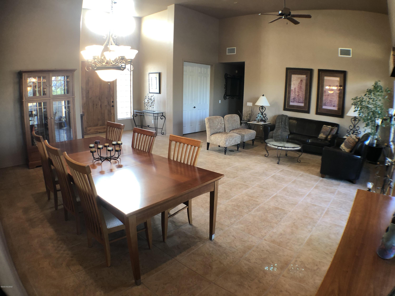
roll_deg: -0.8
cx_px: 198
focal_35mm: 28
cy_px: 148
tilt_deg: -13.3
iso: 40
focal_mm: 4
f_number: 1.8
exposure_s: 1/15
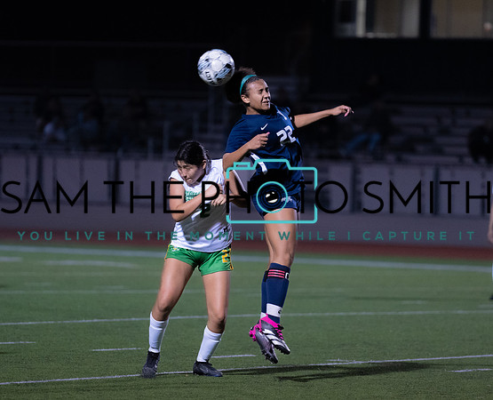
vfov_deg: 5.7
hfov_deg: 7.1
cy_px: 210
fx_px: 4001
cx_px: 262
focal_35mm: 273
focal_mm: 180
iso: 4000
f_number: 2.8
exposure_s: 1/1000
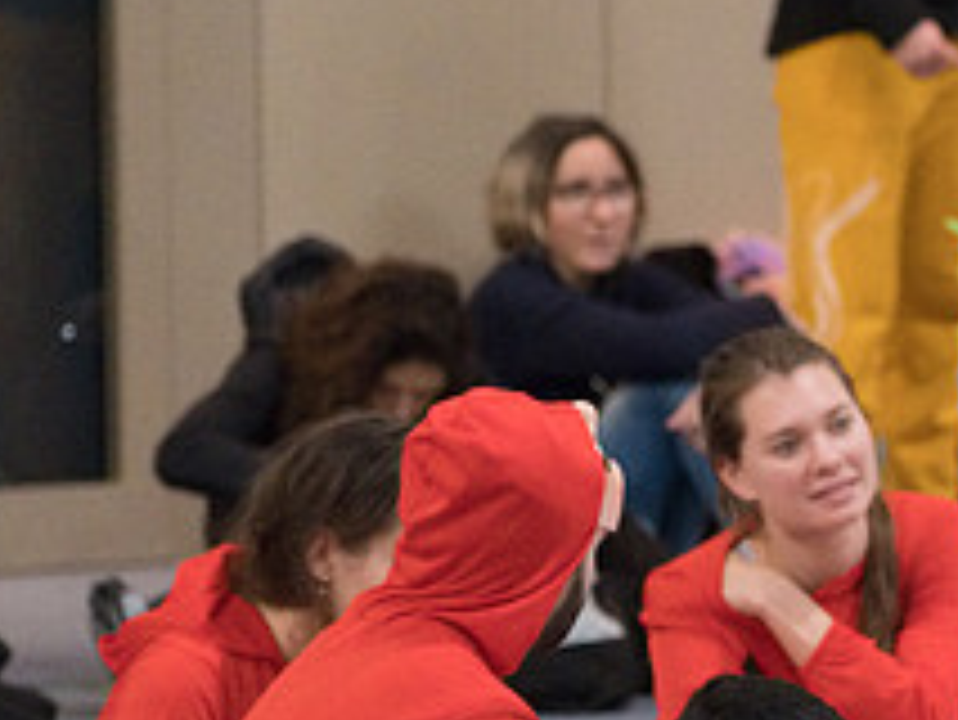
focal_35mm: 356
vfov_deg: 4.2
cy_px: 590
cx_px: 1240
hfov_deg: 5.5
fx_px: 9858
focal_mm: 74.4
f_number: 2.8
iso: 5000
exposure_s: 1/320
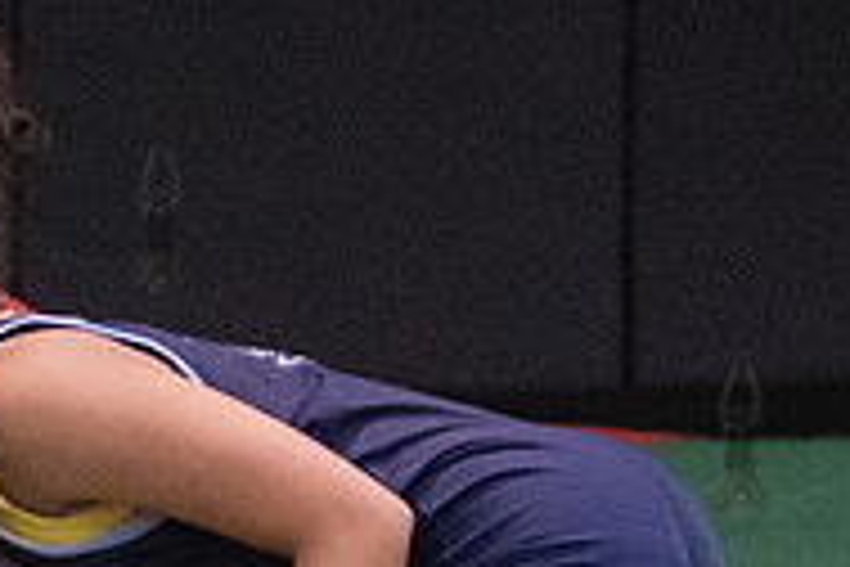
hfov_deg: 4.2
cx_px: 180
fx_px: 11521
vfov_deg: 2.8
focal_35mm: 488
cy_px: 740
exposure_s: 1/500
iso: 8000
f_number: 2.8
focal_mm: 80
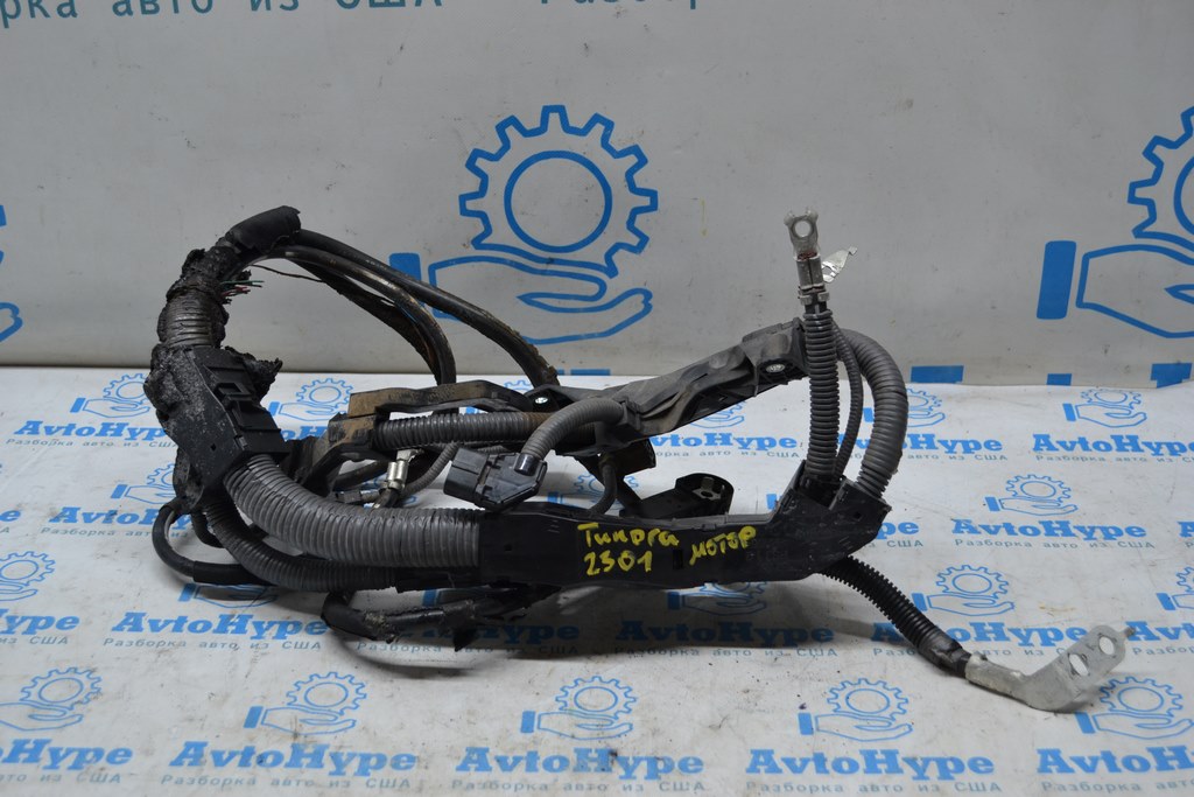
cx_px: 597
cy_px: 398
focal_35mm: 48
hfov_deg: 41.1
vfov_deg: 28.1
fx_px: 1592
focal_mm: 32
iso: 400
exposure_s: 1/100
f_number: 4.8
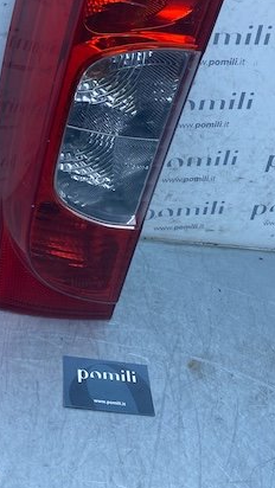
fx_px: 570
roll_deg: -17.8
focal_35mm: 44
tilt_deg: -33.2
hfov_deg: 26.9
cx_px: 88
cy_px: 182
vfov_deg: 46.0
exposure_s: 1/805
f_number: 1.8
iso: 32
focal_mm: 4.25
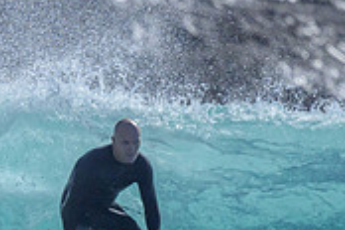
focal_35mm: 3275
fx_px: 31383
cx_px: 11
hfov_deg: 0.6
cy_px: 384
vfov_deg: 0.4
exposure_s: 1/2000
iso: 1400
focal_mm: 800
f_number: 6.3
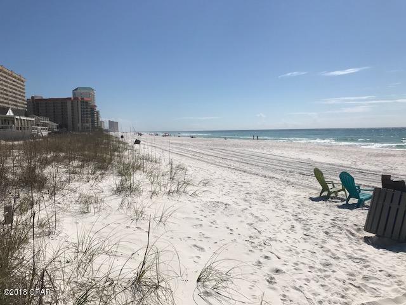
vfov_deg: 49.7
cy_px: 152
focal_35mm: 28
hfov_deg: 63.4
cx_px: 203
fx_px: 328
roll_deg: +1.7
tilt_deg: -3.0
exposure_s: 1/9615
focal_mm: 3.99
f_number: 1.8
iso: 20
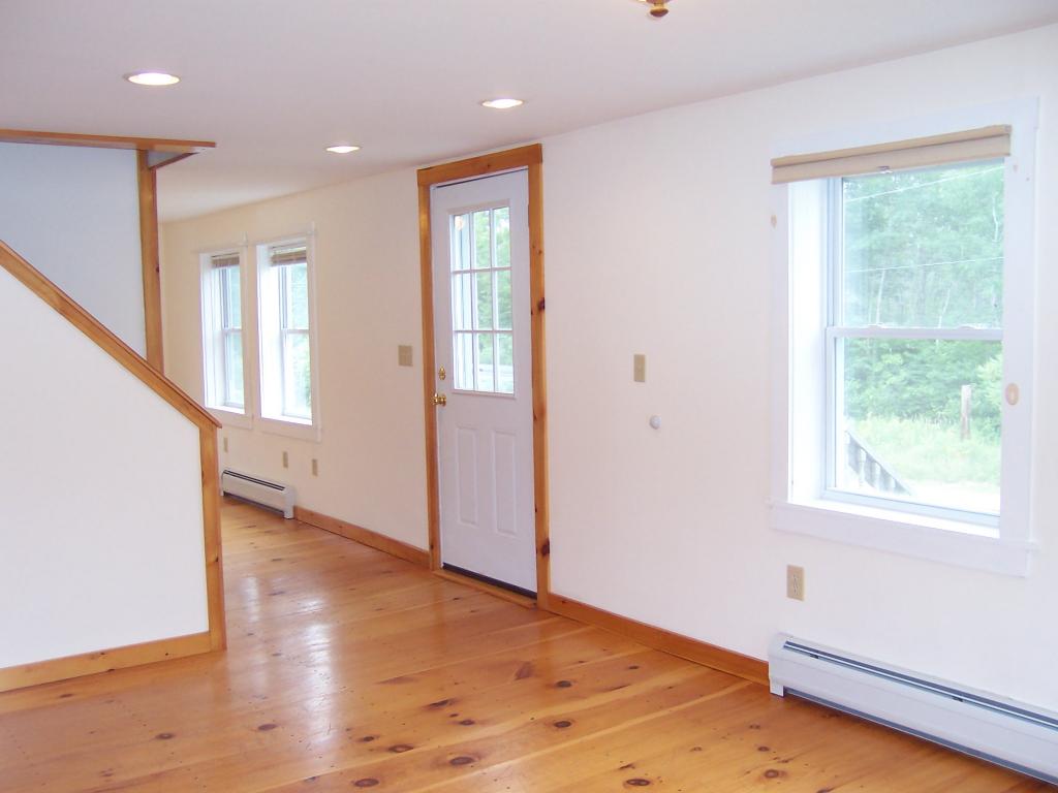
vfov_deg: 39.7
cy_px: 396
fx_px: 1100
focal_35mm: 36
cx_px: 529
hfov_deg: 51.4
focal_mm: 5.6
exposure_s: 1/60
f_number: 2.8
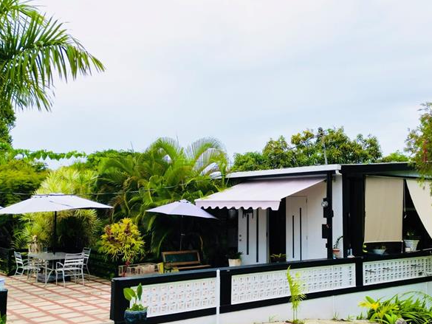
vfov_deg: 34.4
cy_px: 165
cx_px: 250
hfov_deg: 44.6
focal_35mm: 42
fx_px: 524
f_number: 1.7
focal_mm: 6.72
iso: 110
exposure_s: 1/4000
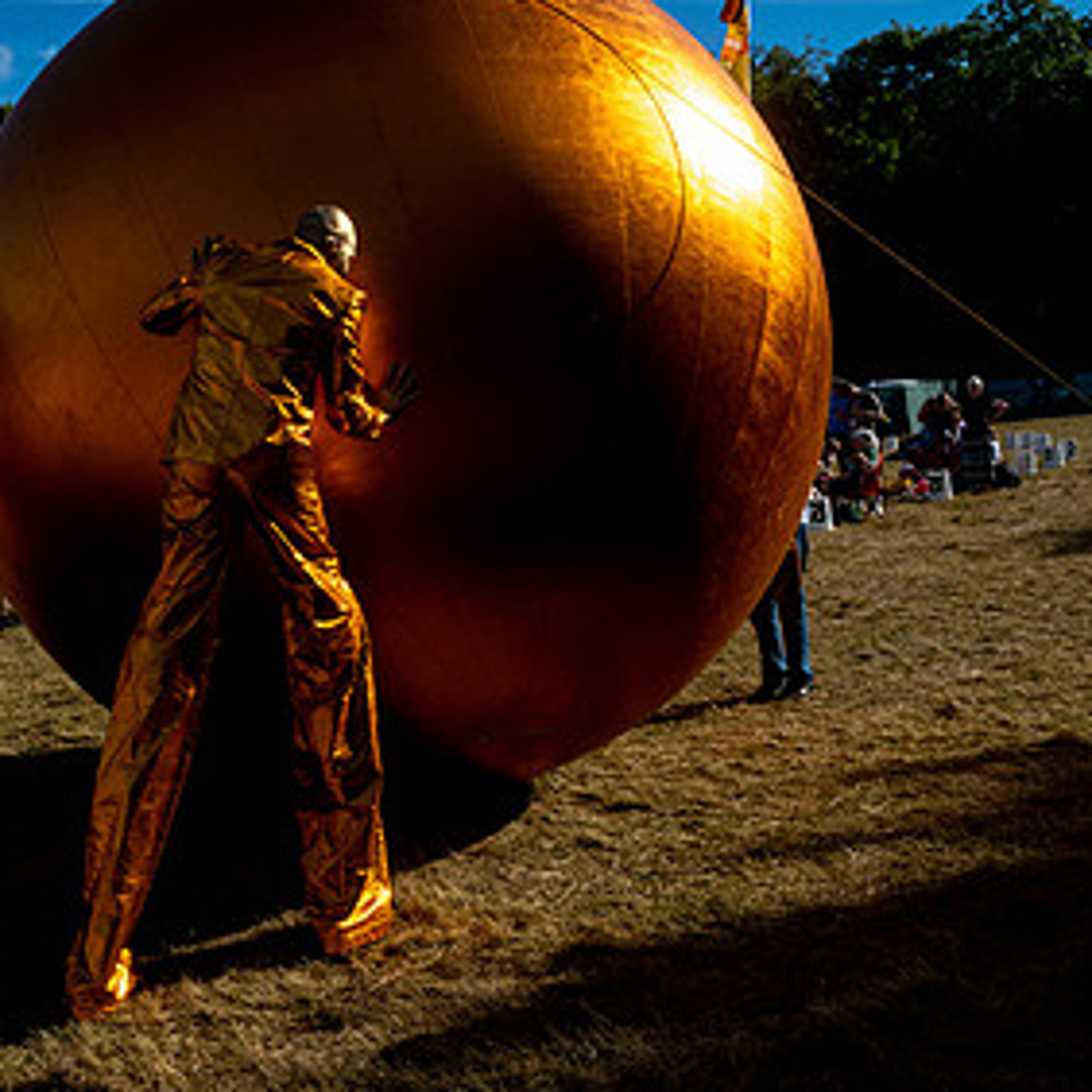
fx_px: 1499
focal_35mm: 42
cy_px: 428
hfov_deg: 38.3
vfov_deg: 39.8
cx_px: 194
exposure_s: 1/320
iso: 500
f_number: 22
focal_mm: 24
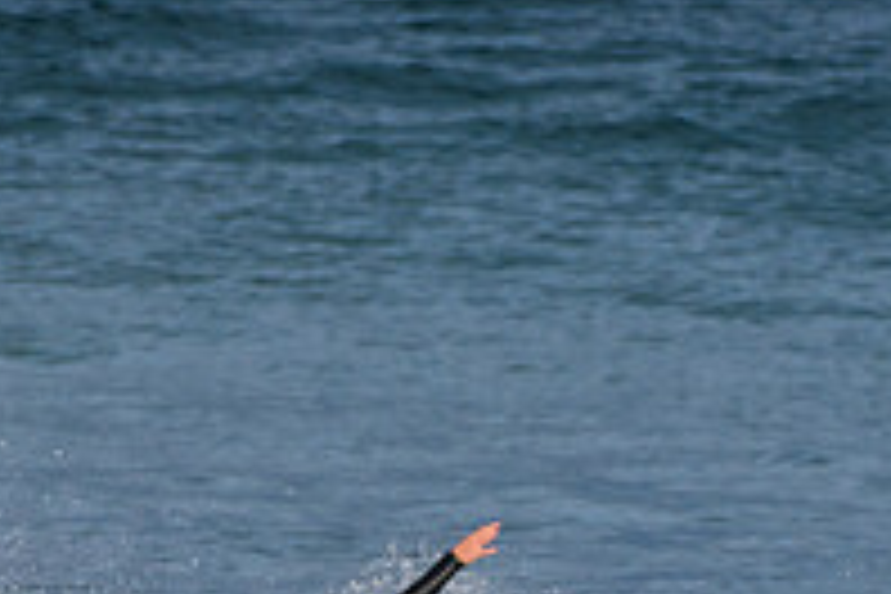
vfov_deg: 0.6
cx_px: 441
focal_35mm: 2196
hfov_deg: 0.9
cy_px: 839
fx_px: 54347
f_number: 5.6
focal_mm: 500
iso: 220
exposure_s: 1/2000
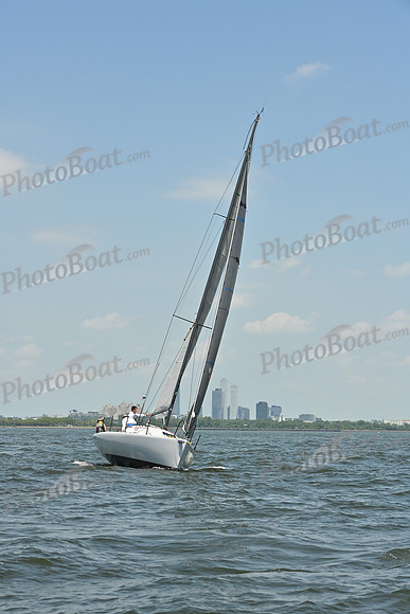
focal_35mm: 82
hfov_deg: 16.7
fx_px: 1400
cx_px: 205
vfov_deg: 24.8
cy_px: 307
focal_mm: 82
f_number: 9
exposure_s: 1/1250
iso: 320
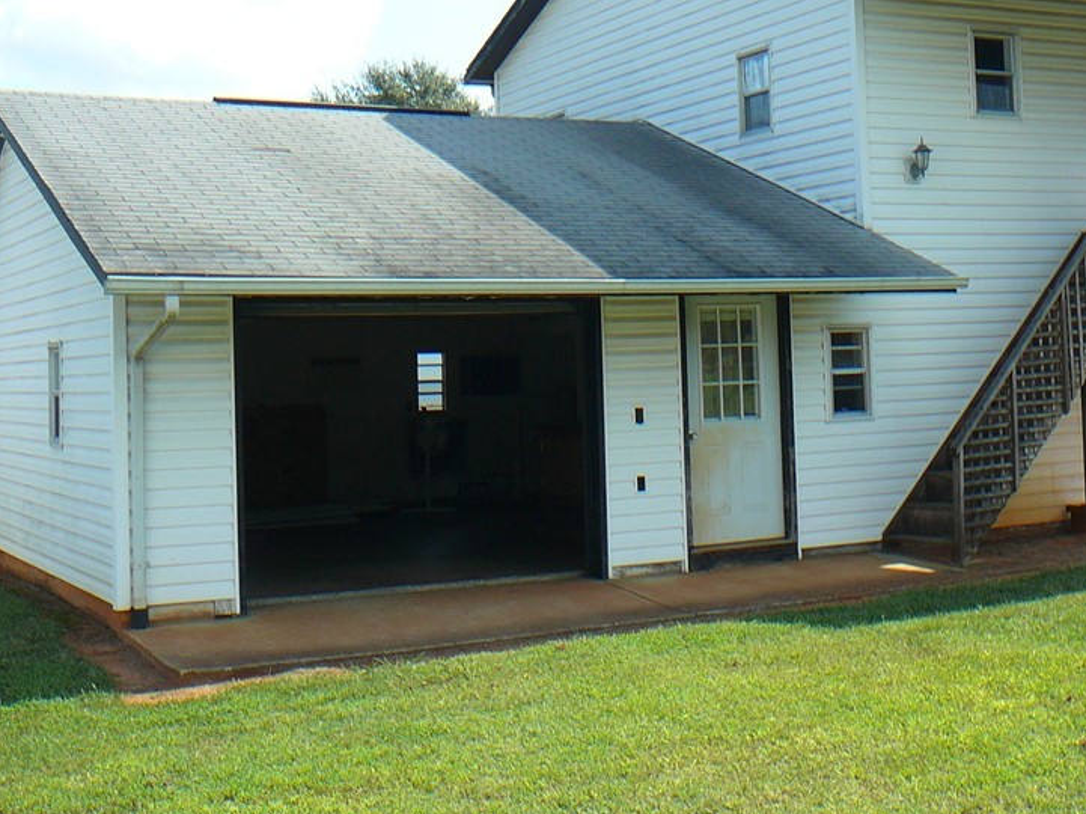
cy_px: 314
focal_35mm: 54
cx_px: 685
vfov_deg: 26.9
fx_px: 1693
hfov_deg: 35.3
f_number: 3
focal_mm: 5.6
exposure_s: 1/640
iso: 80
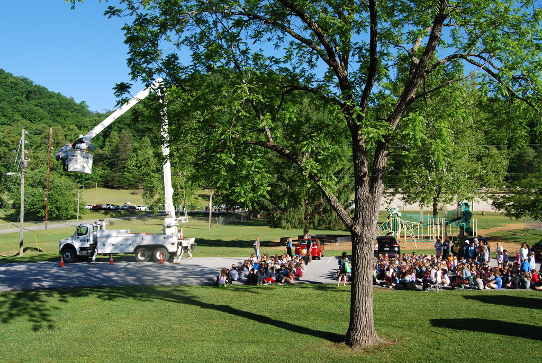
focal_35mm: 30
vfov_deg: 43.7
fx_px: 452
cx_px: 271
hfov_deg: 61.9
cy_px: 182
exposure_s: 1/200
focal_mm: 20
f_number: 7.1
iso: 100
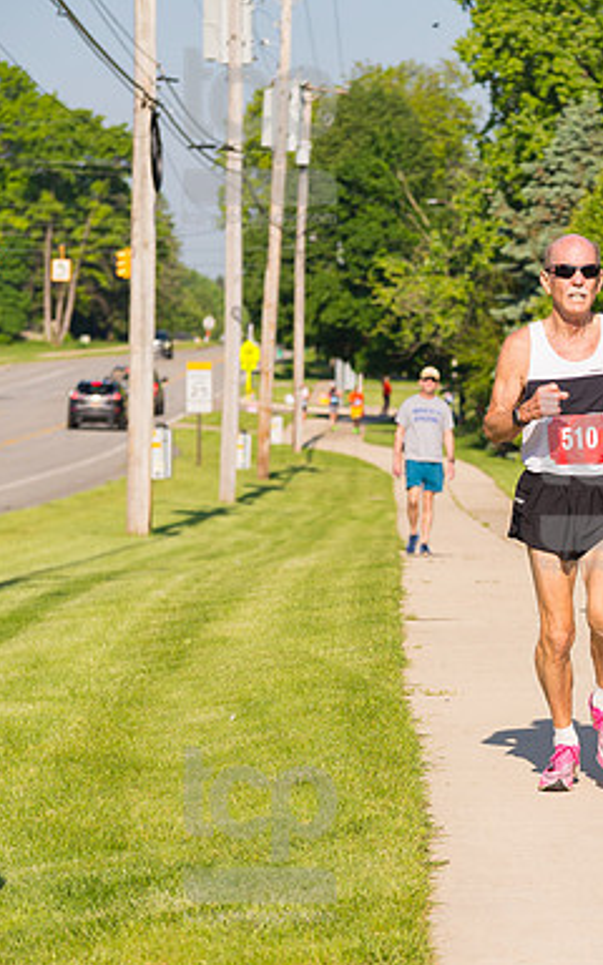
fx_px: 4864
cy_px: 484
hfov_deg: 7.1
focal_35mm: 185
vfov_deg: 11.3
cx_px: 618
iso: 400
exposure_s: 1/2000
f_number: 5.6
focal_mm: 120
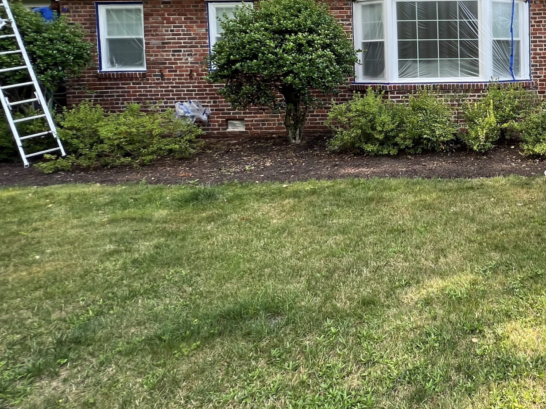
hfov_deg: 52.9
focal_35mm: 27
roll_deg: +0.8
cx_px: 536
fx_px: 426
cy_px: 85
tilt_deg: -3.8
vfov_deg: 48.6
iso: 32
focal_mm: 1.57
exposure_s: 1/153
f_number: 1.8
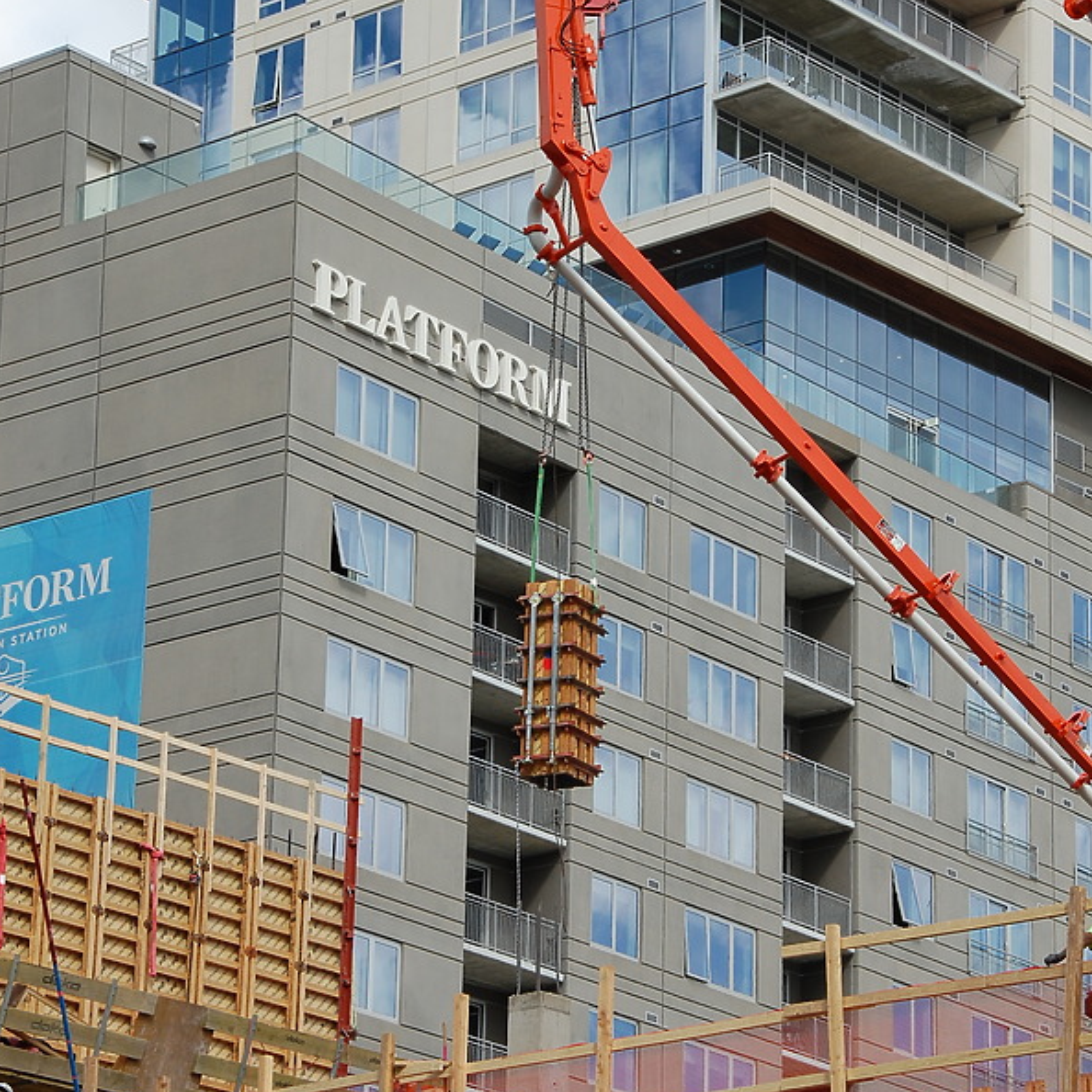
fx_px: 4818
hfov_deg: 12.9
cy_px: 574
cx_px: 544
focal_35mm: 135
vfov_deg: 12.9
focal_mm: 70
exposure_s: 1/250
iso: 200
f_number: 10
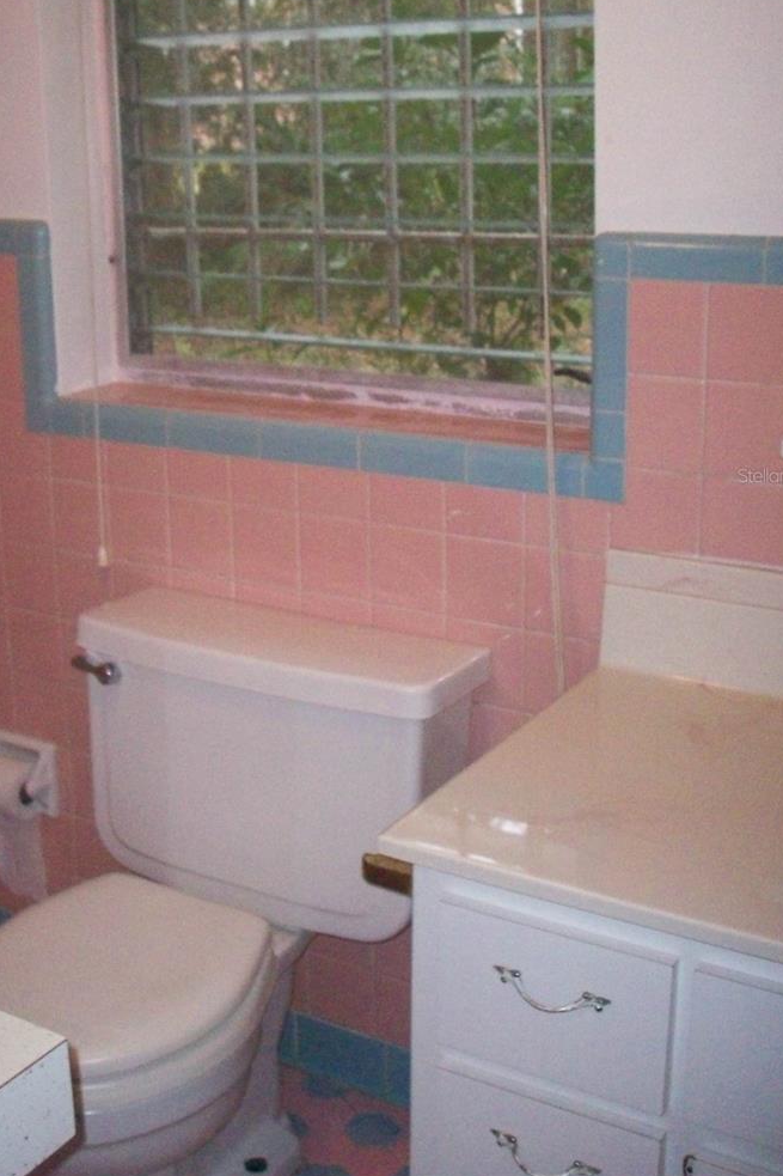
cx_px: 285
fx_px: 1534
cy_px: 475
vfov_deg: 41.7
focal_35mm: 47
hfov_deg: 28.5
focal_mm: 6.2
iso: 400
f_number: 2.8
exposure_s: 1/128
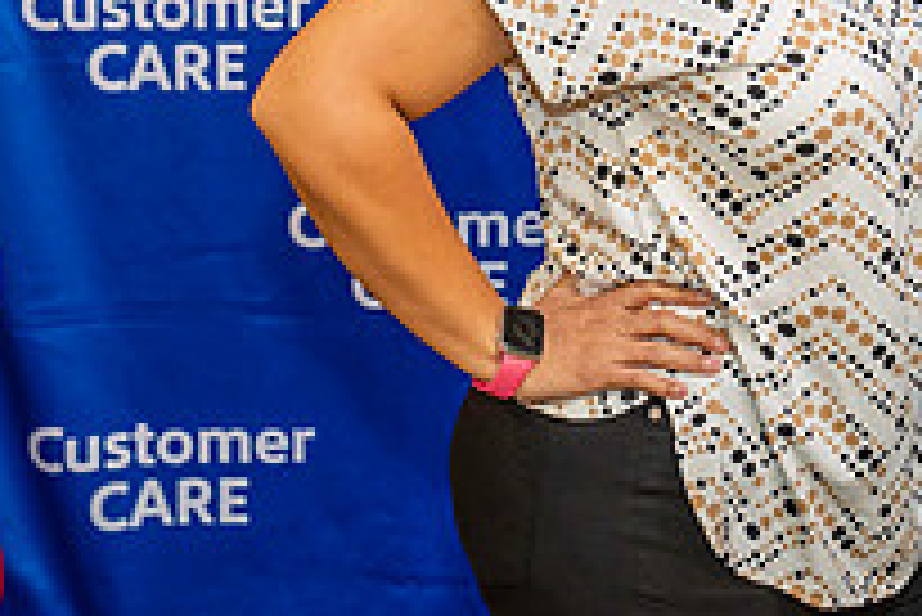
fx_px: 2999
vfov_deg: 11.4
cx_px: 900
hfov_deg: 17.1
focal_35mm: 117
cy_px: -196
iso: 2000
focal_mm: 41
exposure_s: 1/160
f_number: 4
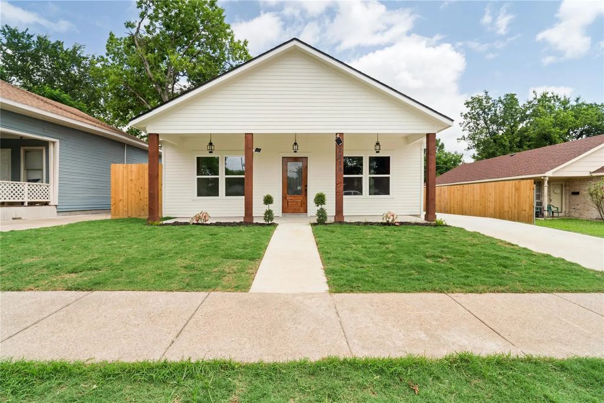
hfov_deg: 96.7
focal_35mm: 16
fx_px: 268
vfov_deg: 73.8
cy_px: 202
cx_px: 302
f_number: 10
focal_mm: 16
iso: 100
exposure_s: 1/160
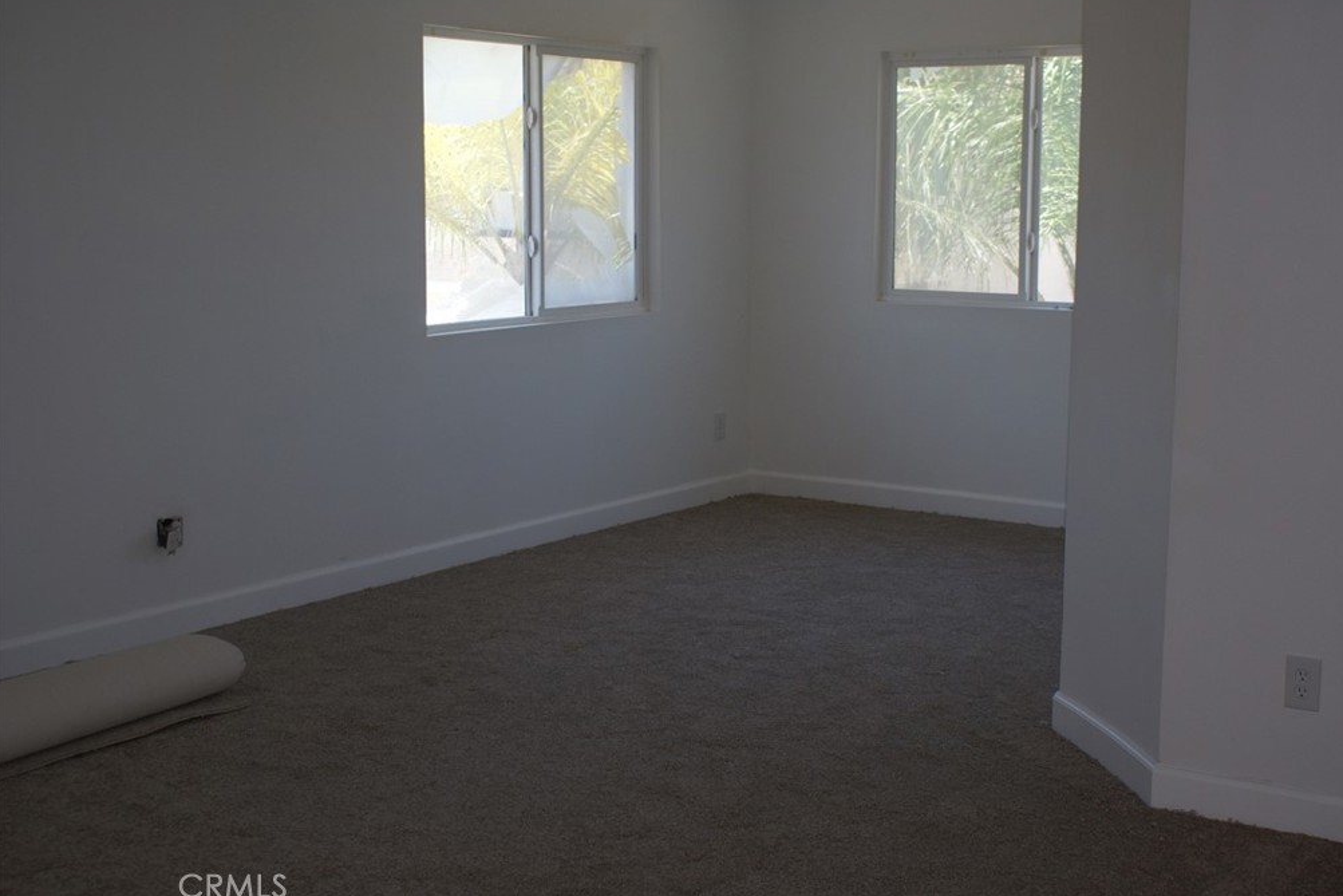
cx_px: 682
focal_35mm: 46
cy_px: 447
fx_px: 1716
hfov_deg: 42.7
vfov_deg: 29.3
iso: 160
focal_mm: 30
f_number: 5
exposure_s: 1/80
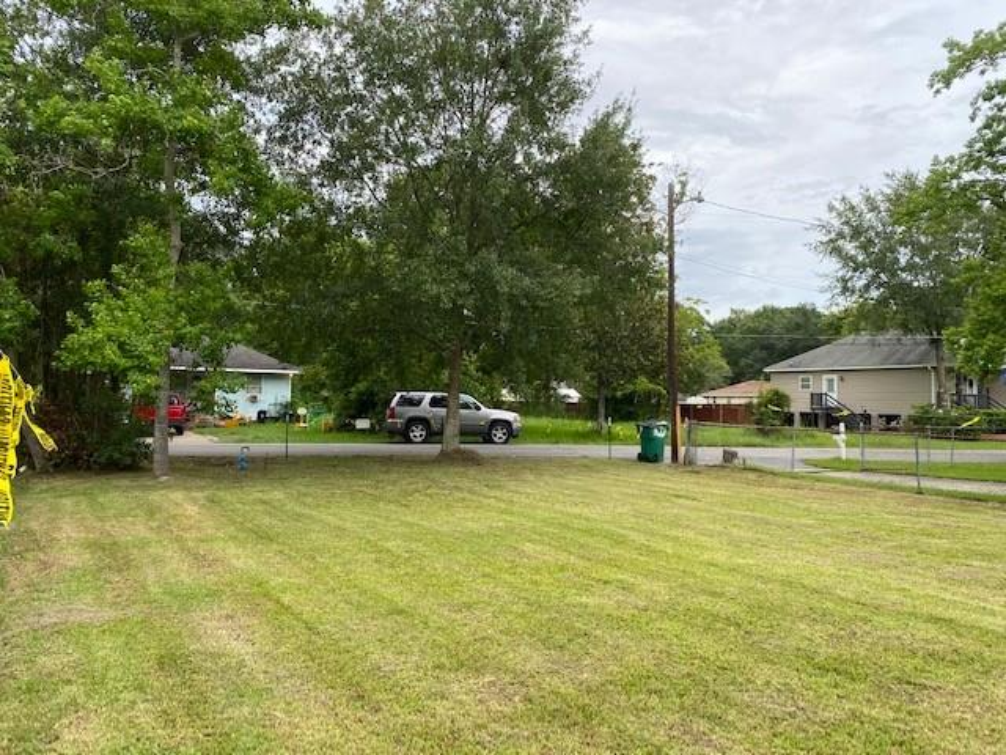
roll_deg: -1.7
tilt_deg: +4.4
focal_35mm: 26
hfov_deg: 67.3
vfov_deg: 53.1
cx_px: 503
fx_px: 756
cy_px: 378
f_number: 1.8
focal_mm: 4.25
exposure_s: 1/600
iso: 32
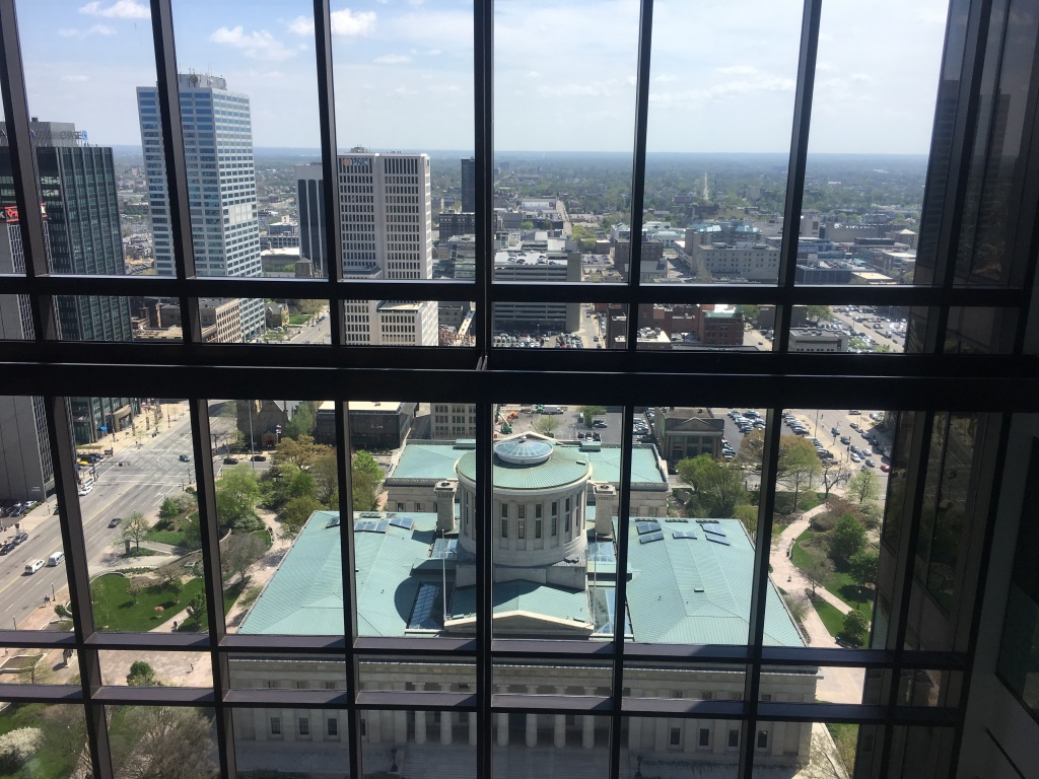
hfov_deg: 61.7
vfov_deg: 48.2
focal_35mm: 29
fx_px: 870
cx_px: 520
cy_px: 390
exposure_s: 1/541
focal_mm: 4.15
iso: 25
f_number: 2.2
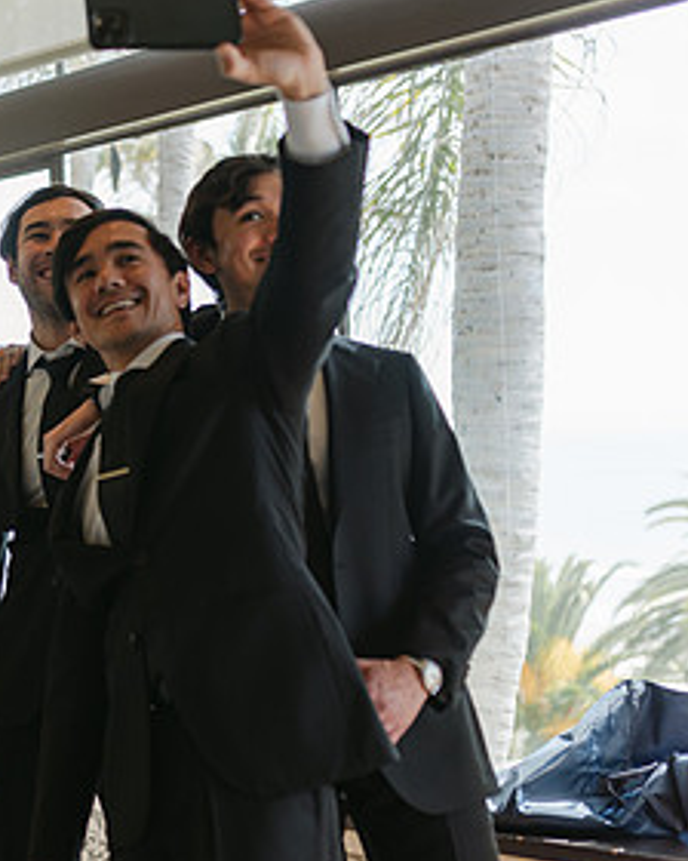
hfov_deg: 21.0
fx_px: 1731
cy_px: 414
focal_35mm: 68
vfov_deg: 27.9
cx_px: -138
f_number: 2
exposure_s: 1/500
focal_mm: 35
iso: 100
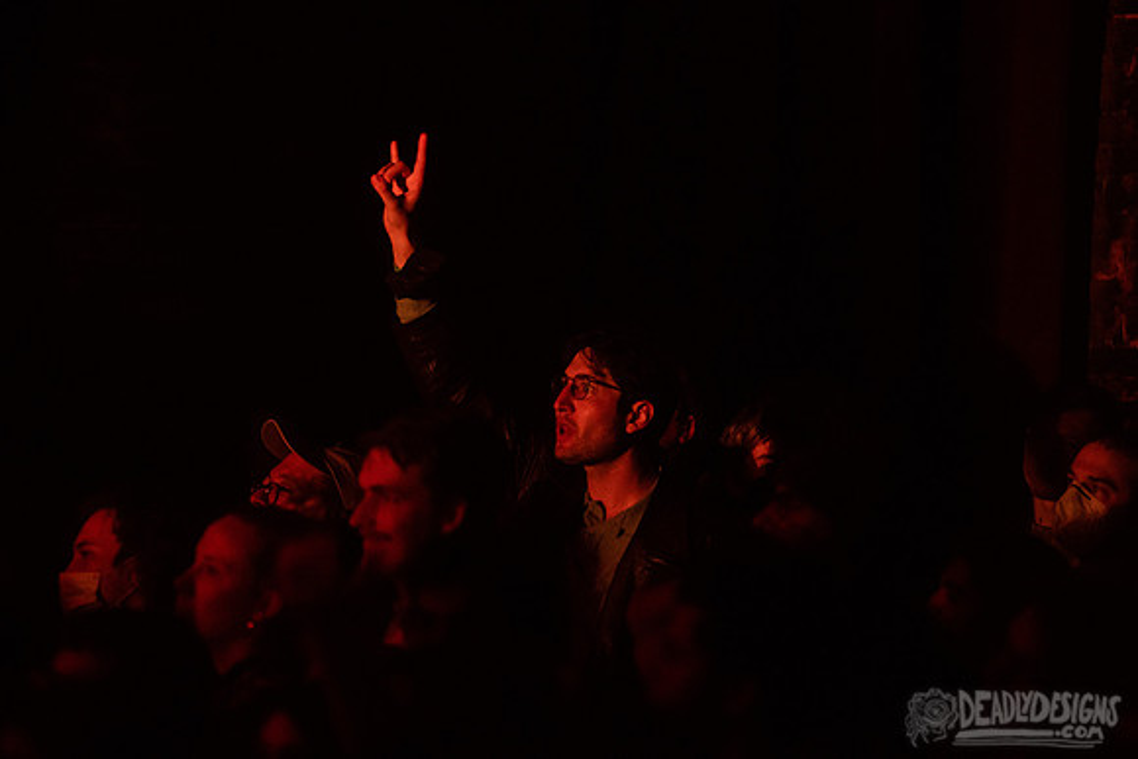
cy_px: 330
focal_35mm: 181
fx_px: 5721
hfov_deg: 11.4
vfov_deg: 7.6
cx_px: 526
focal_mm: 160
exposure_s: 1/400
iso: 2000
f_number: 3.2
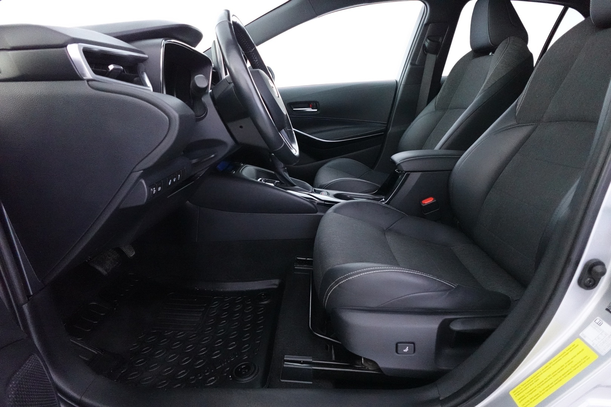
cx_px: 306
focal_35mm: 20
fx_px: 339
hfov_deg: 84.0
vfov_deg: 61.9
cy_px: 204
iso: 5000
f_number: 2
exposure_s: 1/80
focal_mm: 7.6
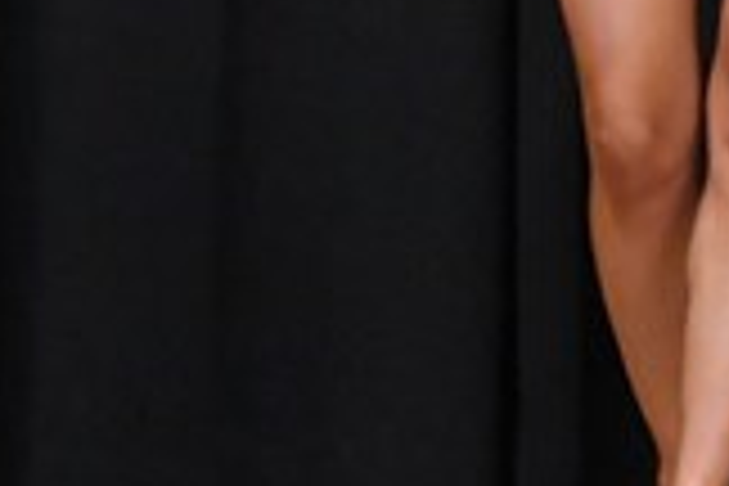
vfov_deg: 1.2
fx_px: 23245
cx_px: 781
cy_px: -279
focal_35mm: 1148
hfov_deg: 1.8
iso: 8000
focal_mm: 160
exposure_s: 1/400
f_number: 5.6
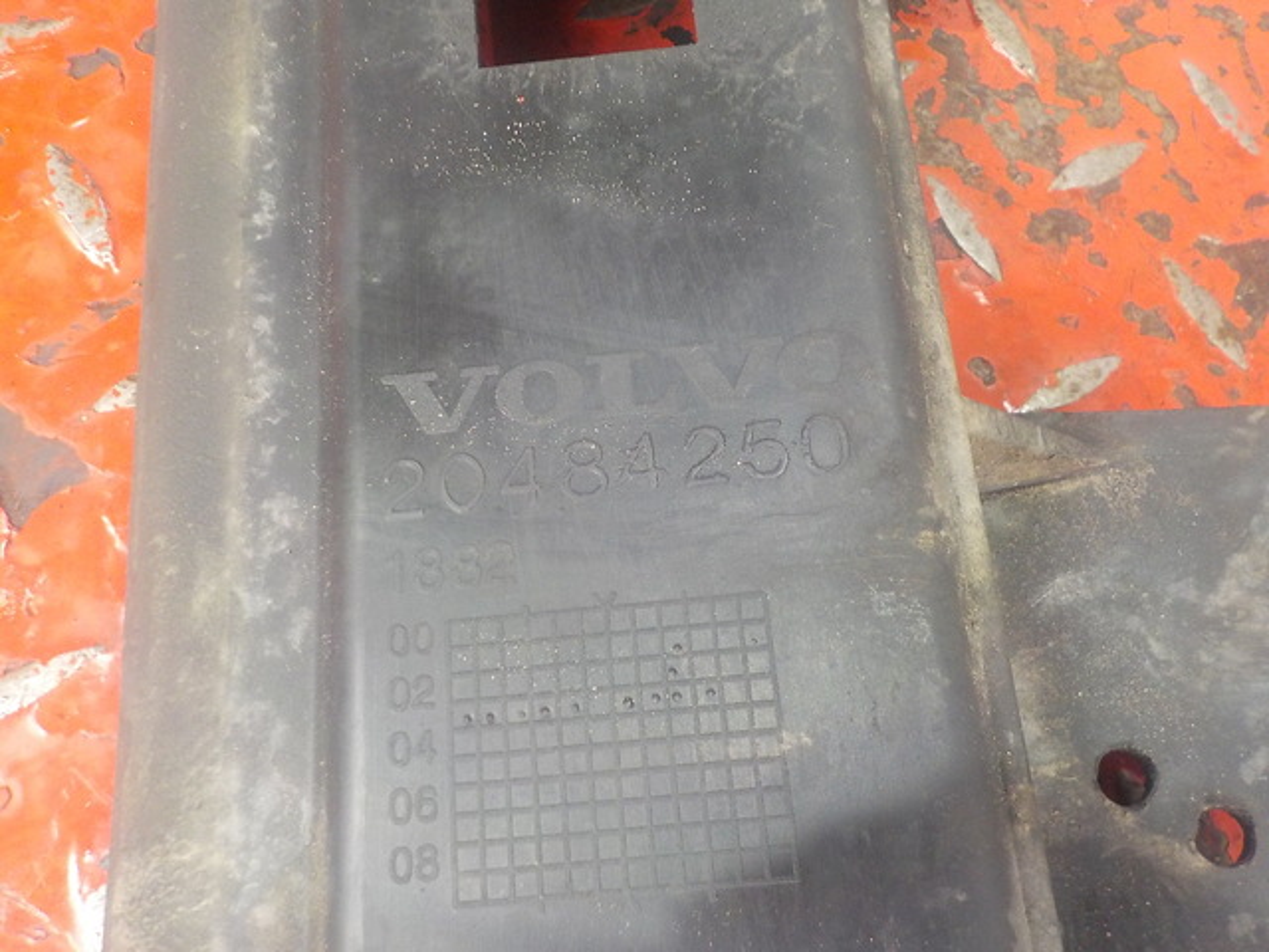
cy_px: 476
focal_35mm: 30
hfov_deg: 60.0
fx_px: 1100
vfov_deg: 46.8
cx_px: 634
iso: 400
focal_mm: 4.1
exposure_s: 1/20
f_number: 3.3
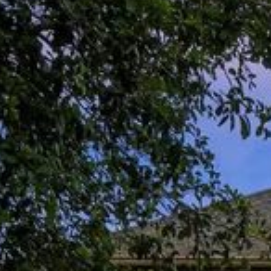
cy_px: 610
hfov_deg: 14.7
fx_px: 948
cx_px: 445
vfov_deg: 13.1
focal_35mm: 107
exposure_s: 1/100
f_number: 8
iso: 125
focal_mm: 18
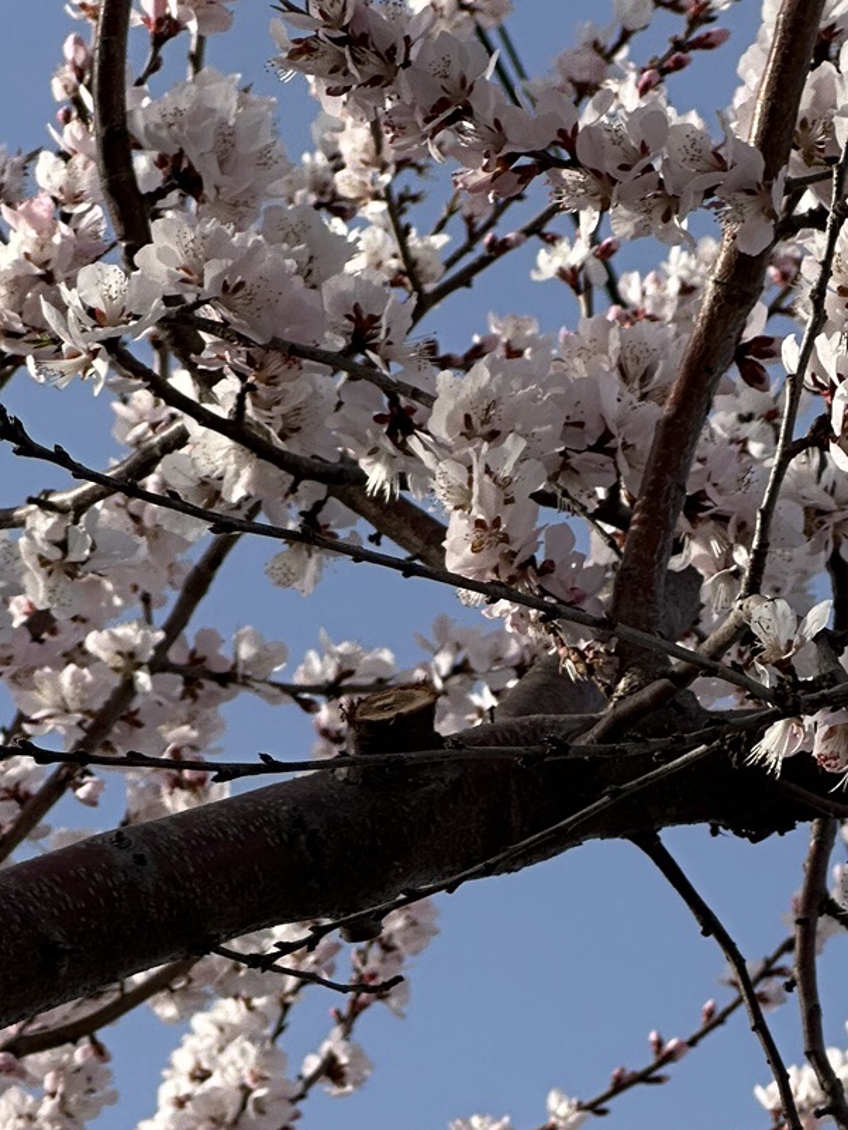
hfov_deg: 7.7
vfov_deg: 10.1
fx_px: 6268
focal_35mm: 192
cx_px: 925
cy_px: 1379
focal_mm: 9
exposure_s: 1/523
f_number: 2.8
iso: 32
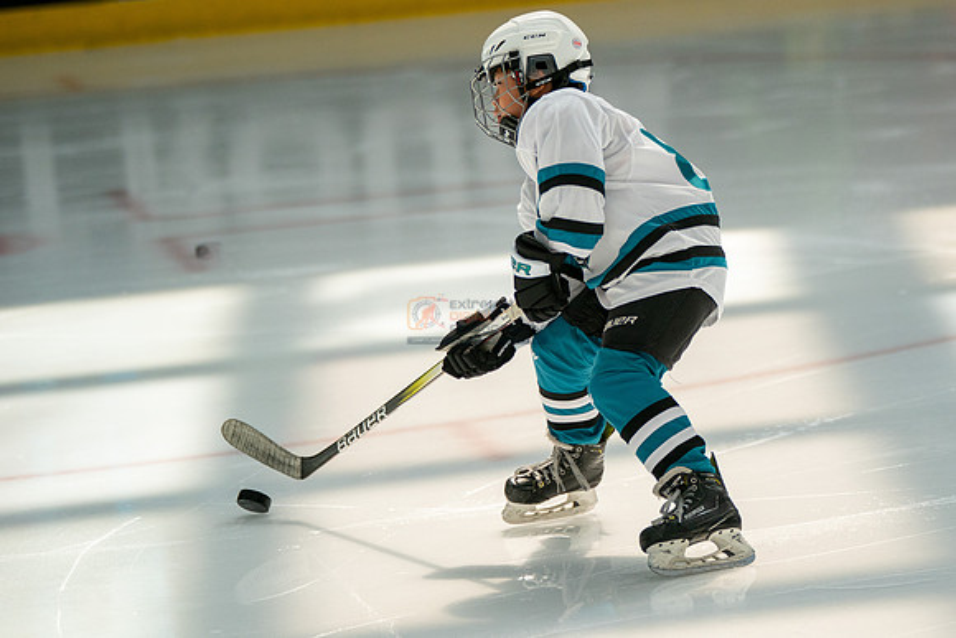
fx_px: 6645
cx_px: 607
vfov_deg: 5.5
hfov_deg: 8.2
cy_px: 233
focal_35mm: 250
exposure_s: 1/6400
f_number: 2.8
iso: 1600
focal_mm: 197
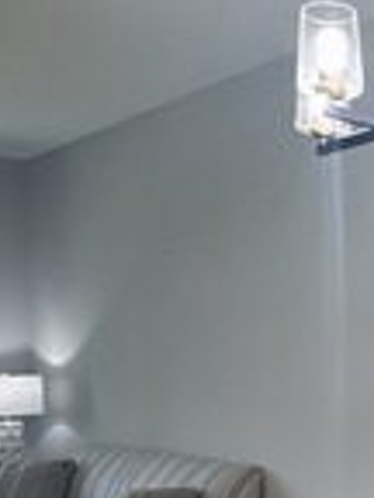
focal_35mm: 65
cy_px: 405
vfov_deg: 29.1
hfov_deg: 19.9
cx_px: 542
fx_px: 936
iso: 160
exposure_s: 1/120
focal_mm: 2.22
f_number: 2.2
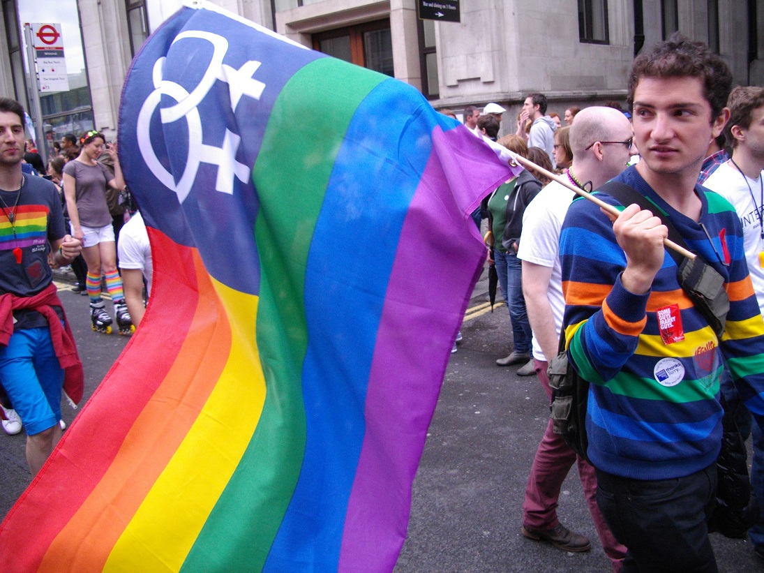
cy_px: 286
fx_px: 684
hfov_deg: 58.4
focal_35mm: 31
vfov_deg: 45.4
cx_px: 382
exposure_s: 1/320
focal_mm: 5.7
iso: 100
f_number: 2.9
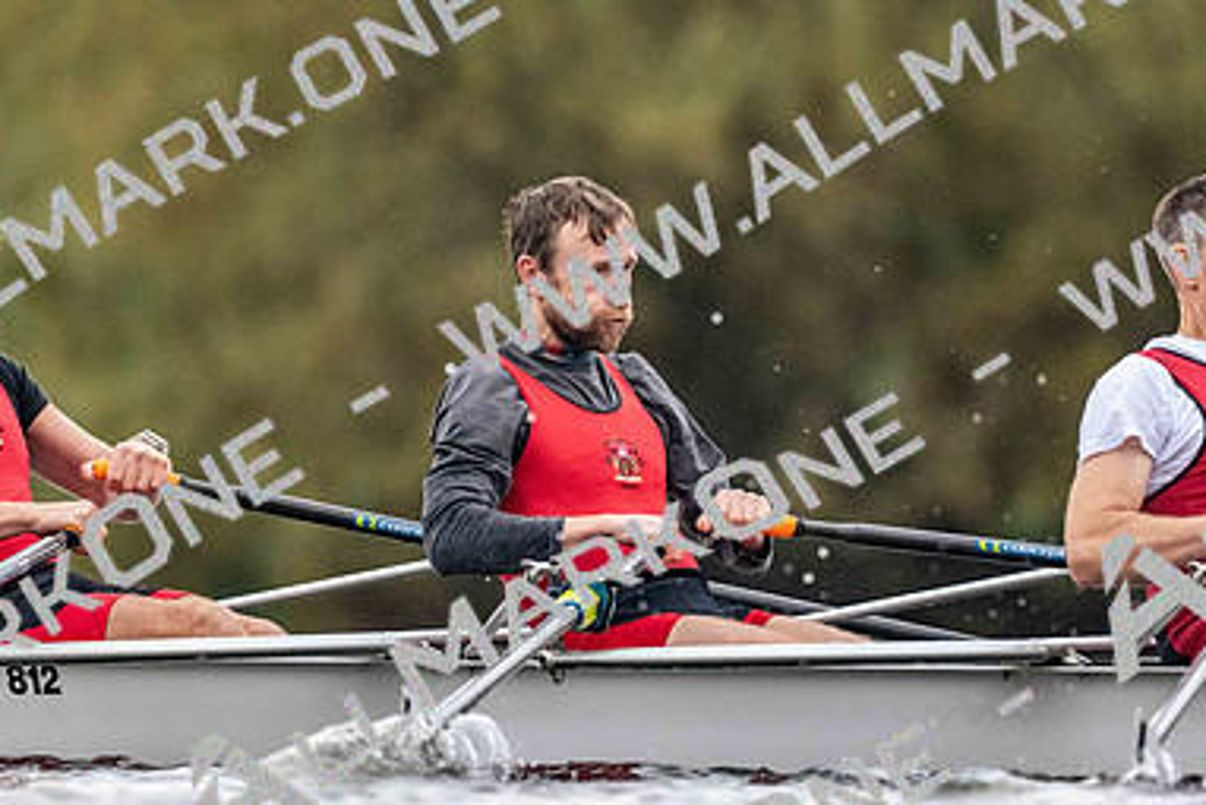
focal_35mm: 912
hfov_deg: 2.3
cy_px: 384
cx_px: 830
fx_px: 30562
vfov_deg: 1.5
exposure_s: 1/2500
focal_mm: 600
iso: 5000
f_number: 4
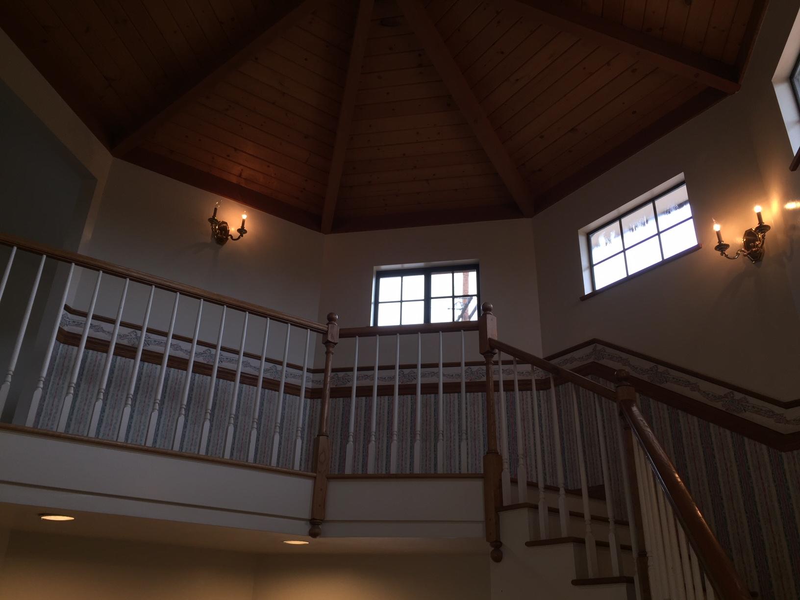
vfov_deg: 48.2
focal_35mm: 29
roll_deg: -1.7
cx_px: 400
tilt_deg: +27.4
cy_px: 300
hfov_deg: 61.7
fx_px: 670
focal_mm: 4.15
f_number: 2.2
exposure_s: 1/39
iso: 32
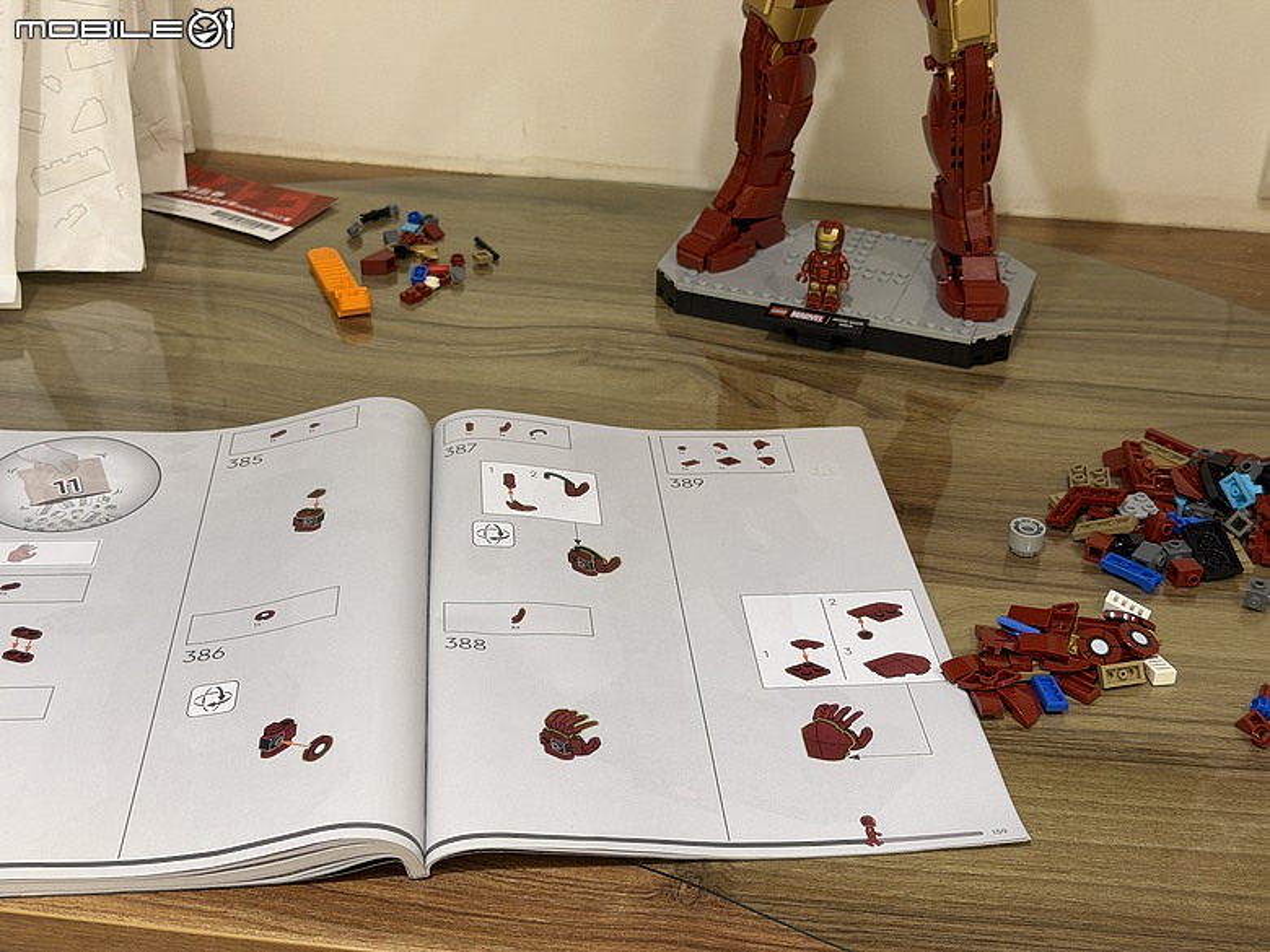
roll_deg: -1.4
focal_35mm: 48
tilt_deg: -33.5
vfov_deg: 30.3
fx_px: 1761
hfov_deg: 39.7
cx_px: 635
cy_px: 476
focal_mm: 6.76
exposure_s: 1/60
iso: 200
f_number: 1.78
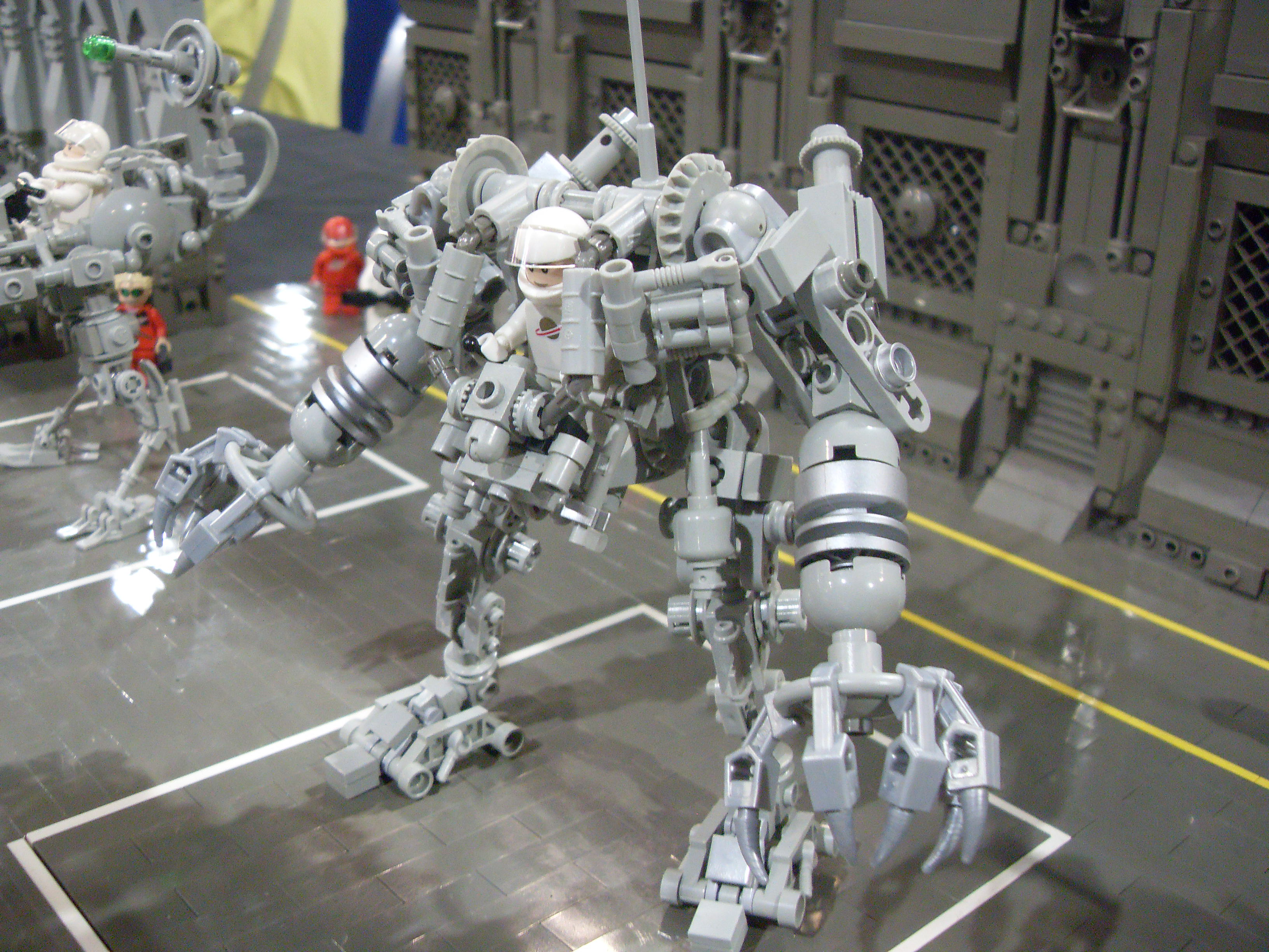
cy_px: 476
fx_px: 1356
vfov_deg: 38.7
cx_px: 634
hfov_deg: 50.1
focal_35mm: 37
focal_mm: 6.3
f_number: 2.8
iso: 200
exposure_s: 1/8
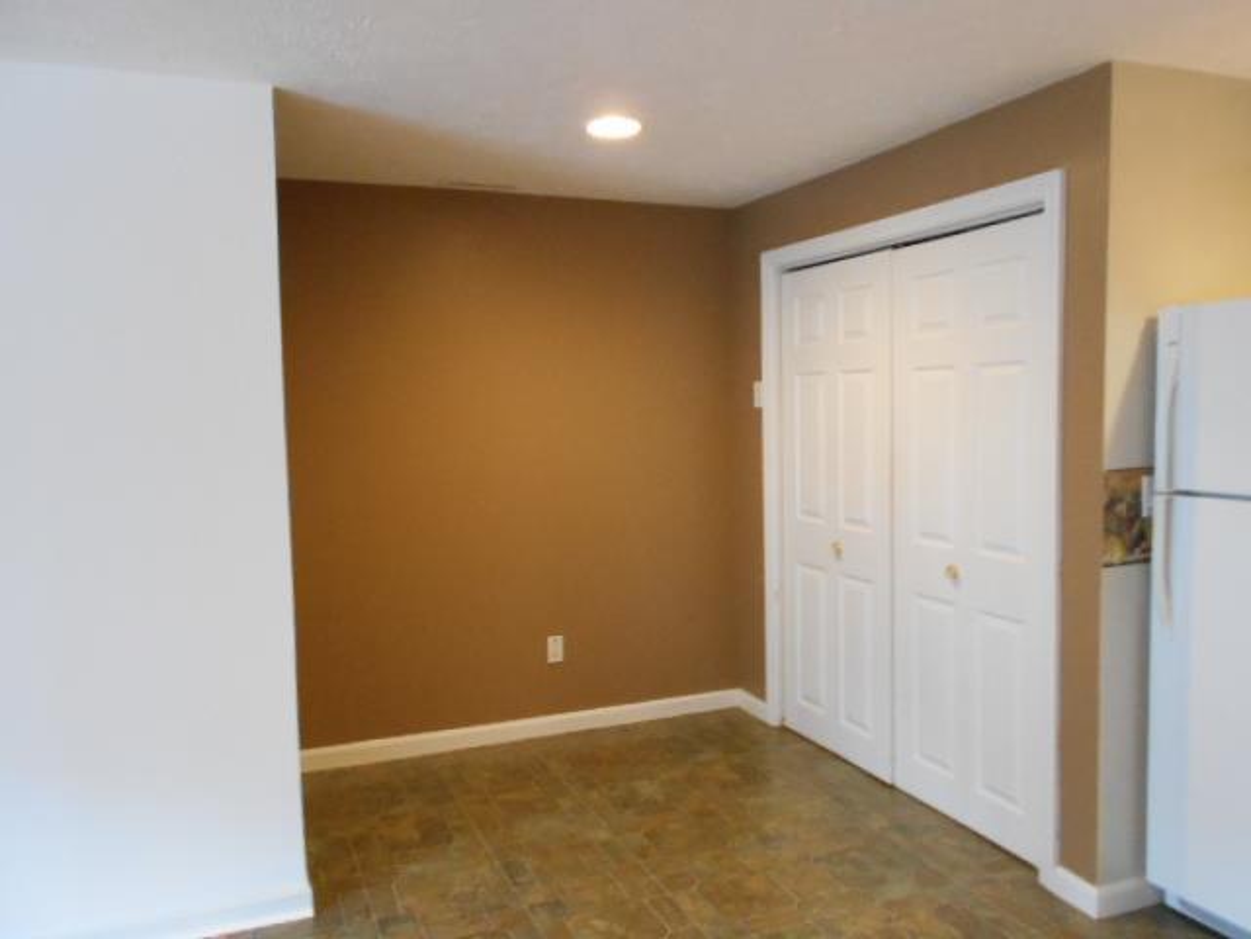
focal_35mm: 26
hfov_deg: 67.3
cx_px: 626
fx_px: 940
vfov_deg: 53.1
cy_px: 470
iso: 800
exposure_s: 1/30
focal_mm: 4.6
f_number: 3.2
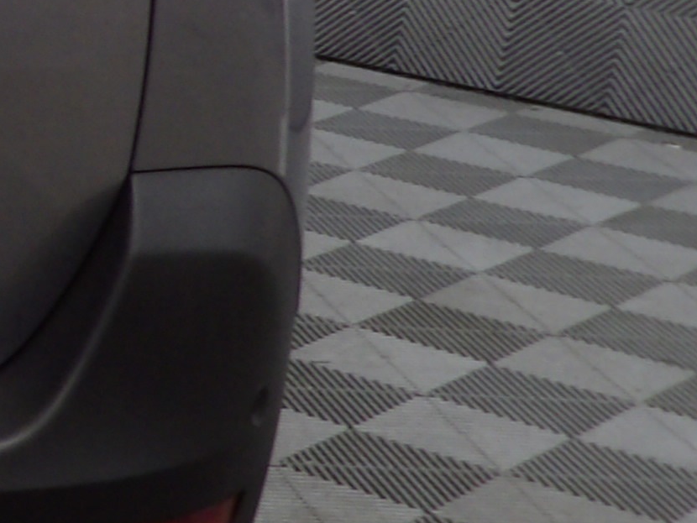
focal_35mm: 145
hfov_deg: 11.8
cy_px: -136
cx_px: -820
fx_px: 2920
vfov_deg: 10.1
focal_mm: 5.9
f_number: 3.1
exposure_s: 1/23
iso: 200
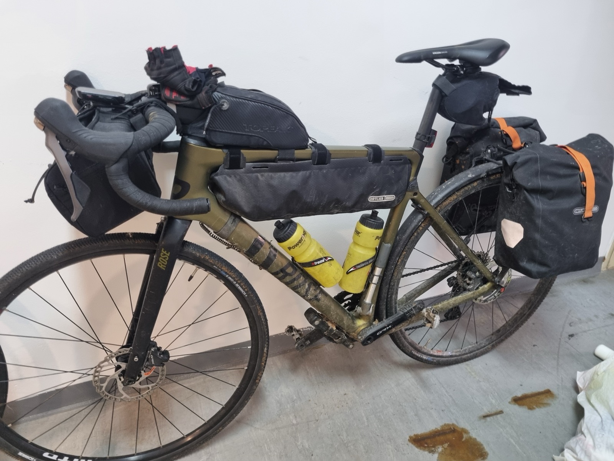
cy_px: 230
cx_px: 307
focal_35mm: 26
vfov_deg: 53.1
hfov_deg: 67.3
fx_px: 461
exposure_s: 1/50
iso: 320
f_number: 1.8
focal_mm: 5.4
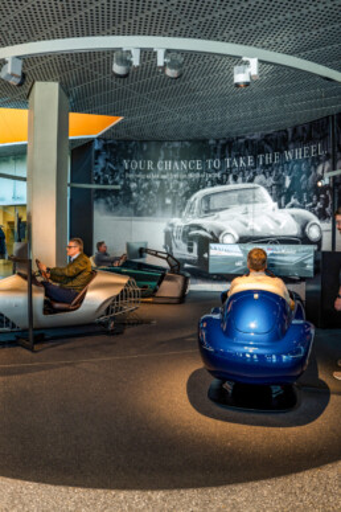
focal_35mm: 24
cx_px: 170
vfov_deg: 73.7
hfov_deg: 53.1
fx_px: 341
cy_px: 256
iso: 1600
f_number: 2.8
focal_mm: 24
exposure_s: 1/250
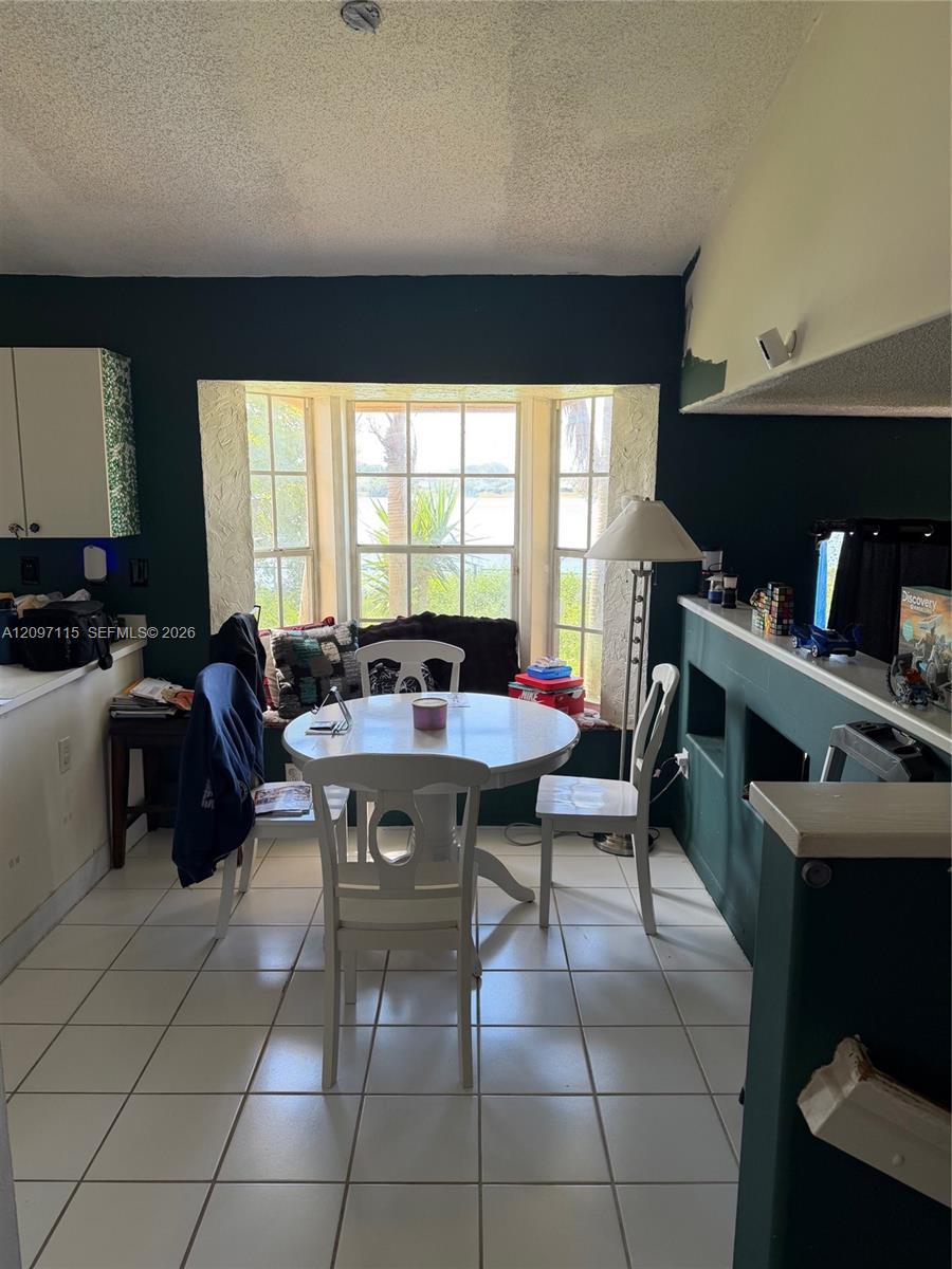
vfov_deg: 71.6
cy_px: 634
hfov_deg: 56.8
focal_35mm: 24
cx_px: 476
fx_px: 880
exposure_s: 1/121
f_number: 1.78
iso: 100
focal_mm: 6.76
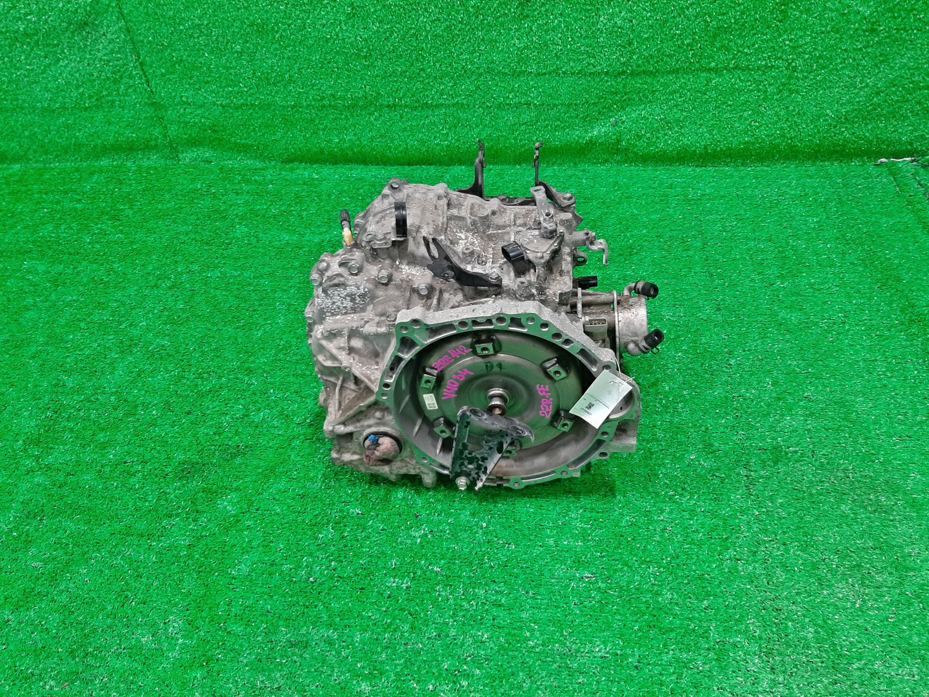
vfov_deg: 53.1
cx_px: 464
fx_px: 698
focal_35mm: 26
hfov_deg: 67.3
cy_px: 348
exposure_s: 1/50
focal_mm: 3.93
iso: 137
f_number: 1.7
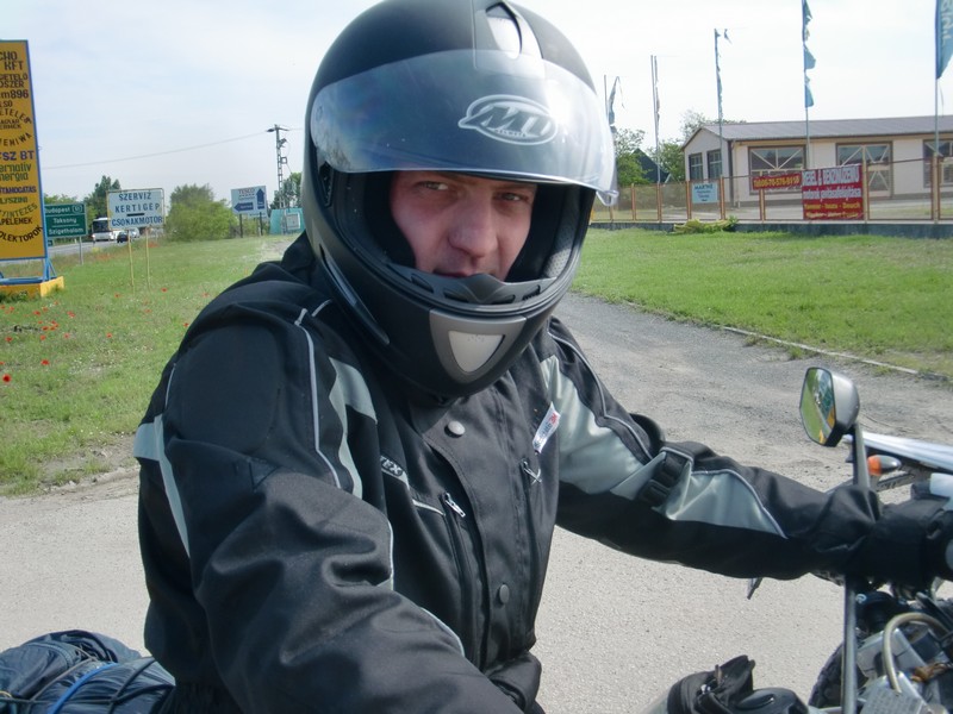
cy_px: 357
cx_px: 476
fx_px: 1046
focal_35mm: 38
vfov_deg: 37.7
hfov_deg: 49.0
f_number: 3.9
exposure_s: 1/320
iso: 64
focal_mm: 6.66
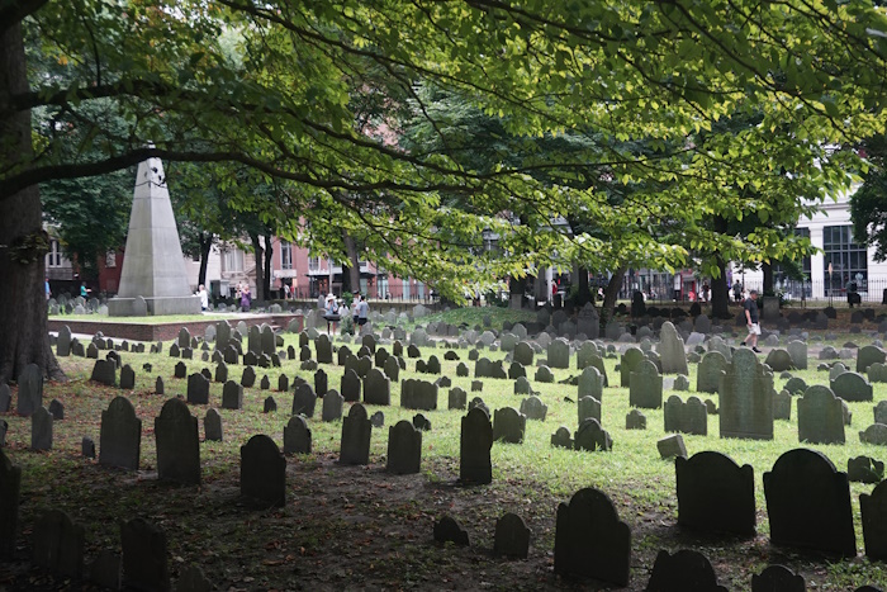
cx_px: 444
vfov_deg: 36.0
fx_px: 912
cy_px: 296
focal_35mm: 37
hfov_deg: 51.9
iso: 400
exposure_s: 1/160
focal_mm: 25
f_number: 4.5
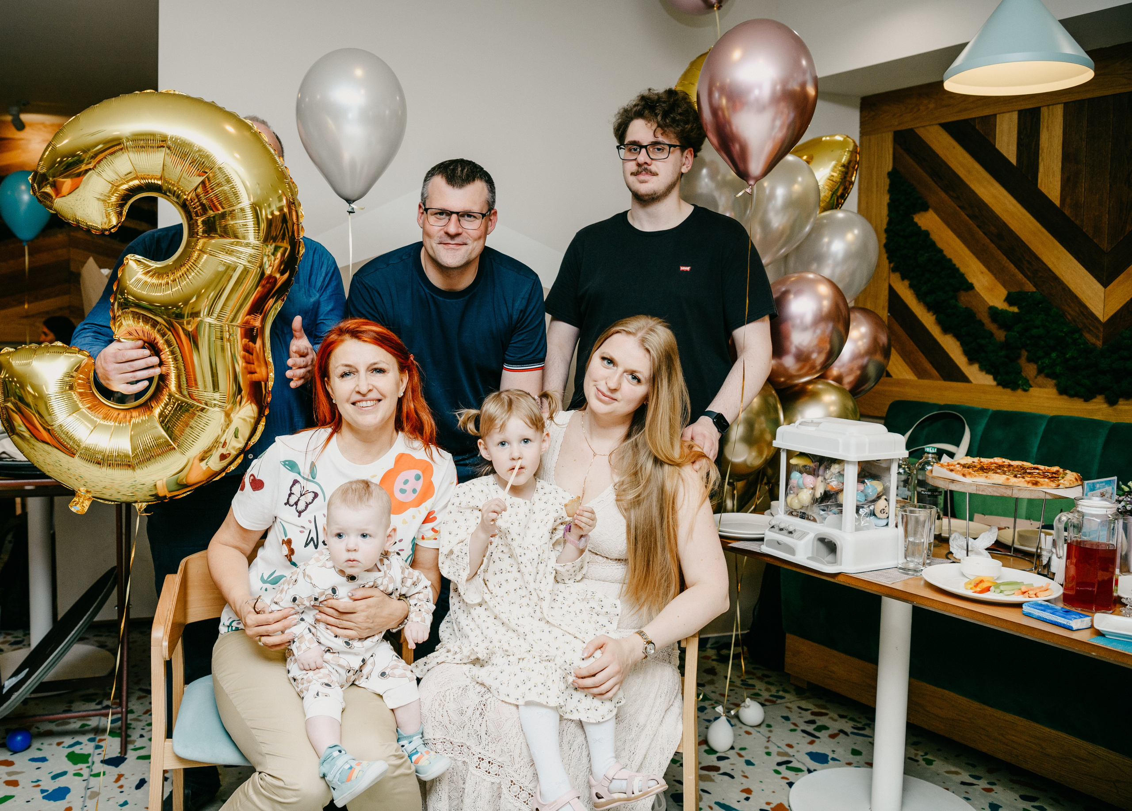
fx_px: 980
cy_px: 376
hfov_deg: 59.7
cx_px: 479
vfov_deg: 44.9
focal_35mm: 30
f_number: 3.5
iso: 125
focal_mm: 27
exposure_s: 1/160
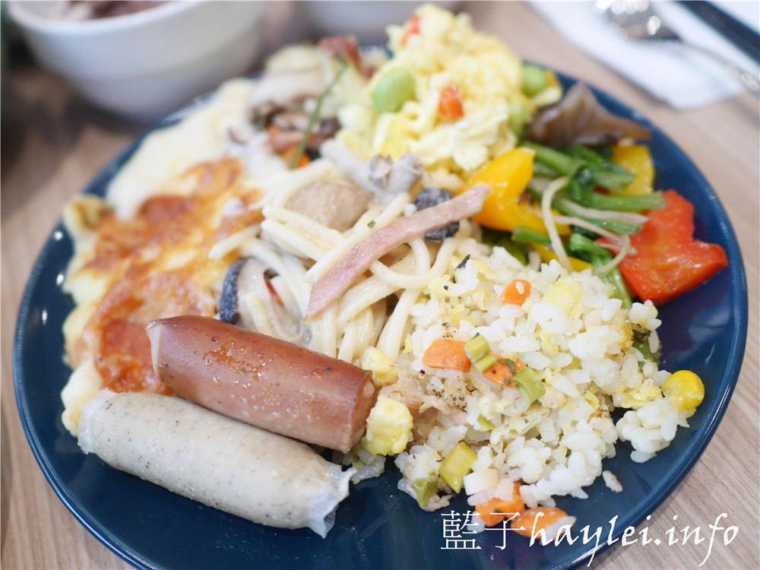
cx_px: 380
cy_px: 285
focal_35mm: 30
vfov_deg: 46.8
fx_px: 659
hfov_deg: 60.0
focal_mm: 15
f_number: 1.7
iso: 320
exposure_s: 1/60
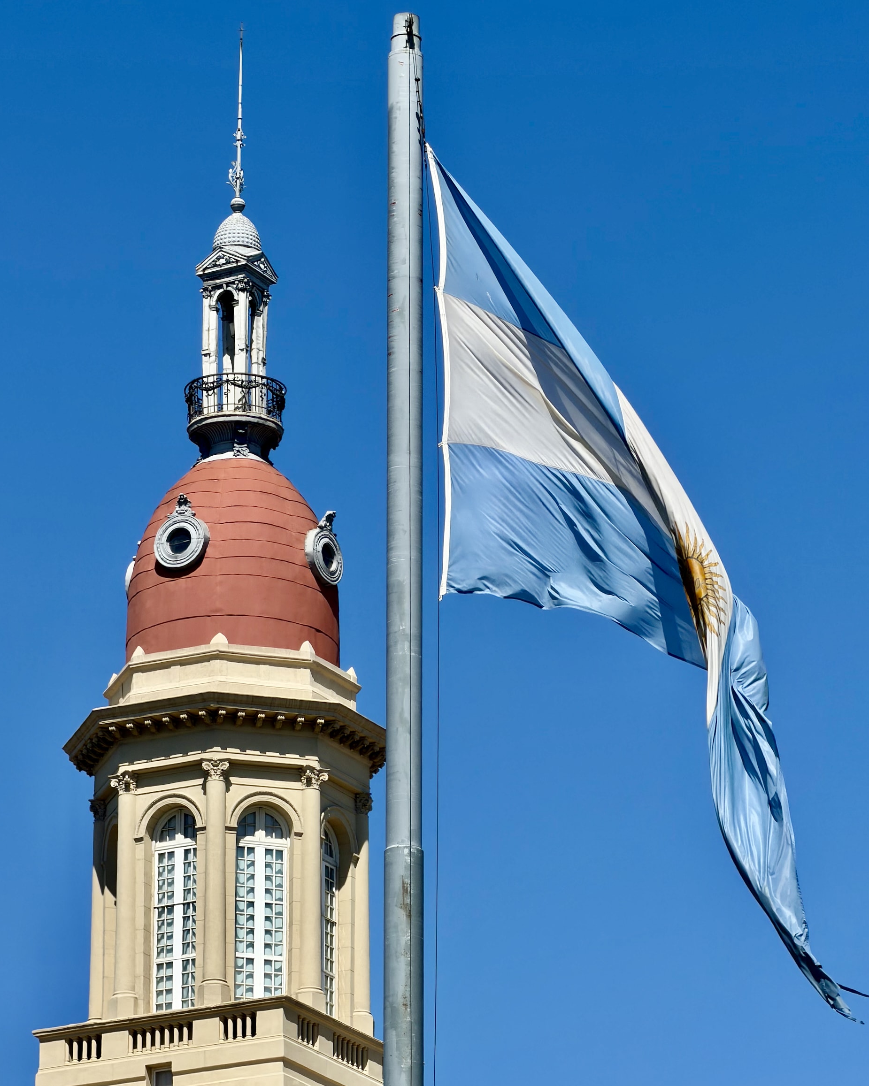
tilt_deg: +19.7
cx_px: 431
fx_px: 6945
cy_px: 556
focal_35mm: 216
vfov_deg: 8.9
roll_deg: -0.1
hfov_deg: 7.2
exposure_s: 1/654
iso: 16
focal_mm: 16.89
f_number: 2.8
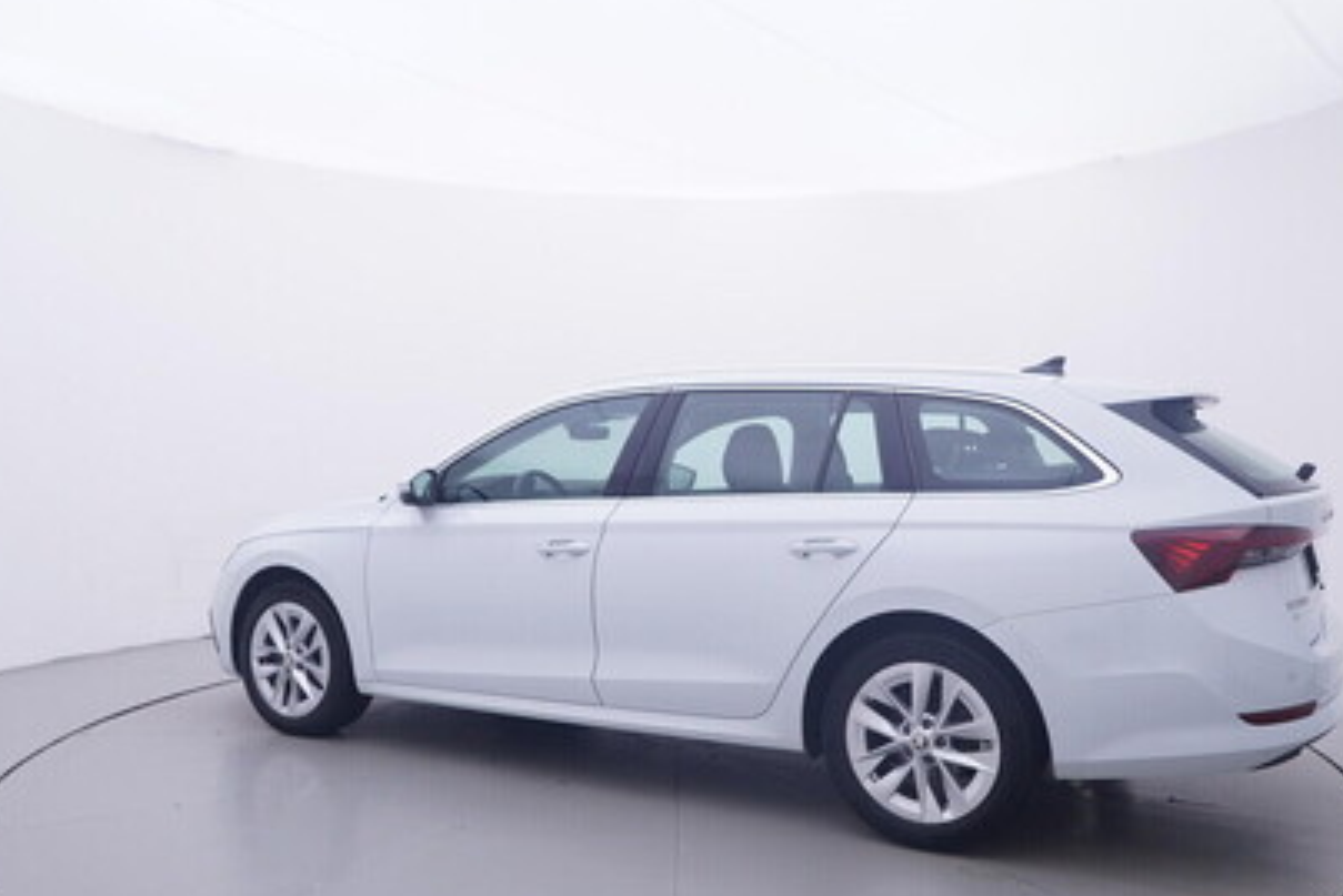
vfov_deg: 42.7
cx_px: 705
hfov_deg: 60.8
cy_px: 508
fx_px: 1145
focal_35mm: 31
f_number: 5
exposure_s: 1/80
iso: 200
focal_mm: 15
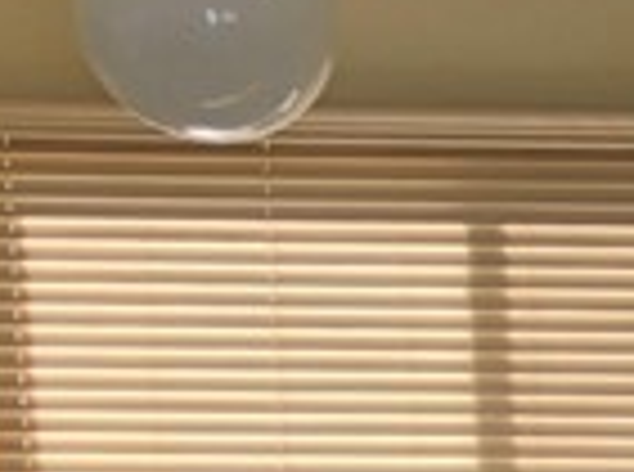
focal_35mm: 204
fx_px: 3727
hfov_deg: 8.4
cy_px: 1088
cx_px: 1830
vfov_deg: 6.9
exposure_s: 1/120
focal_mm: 4
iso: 50
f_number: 1.8
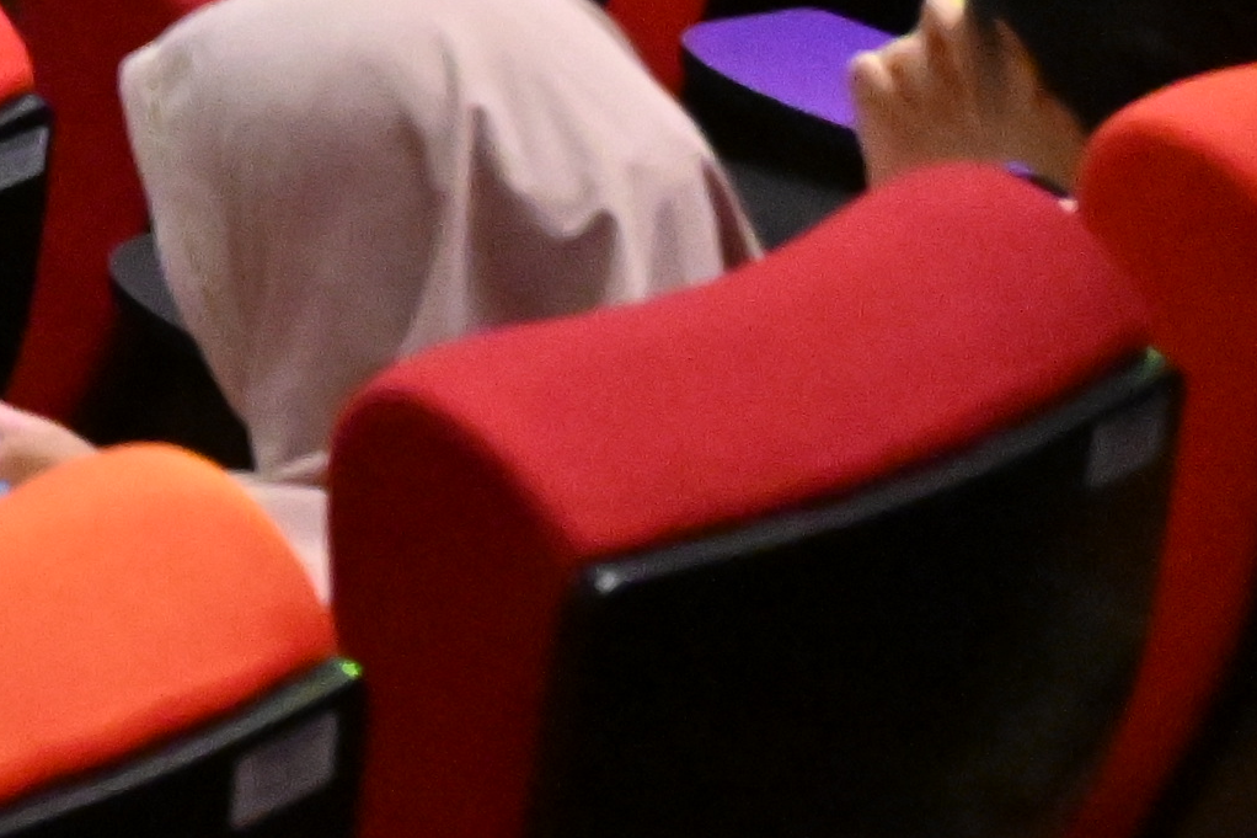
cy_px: -1376
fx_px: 7191
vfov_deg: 6.3
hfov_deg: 8.5
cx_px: -2386
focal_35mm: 206
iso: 6400
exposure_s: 1/400
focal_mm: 34
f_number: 4
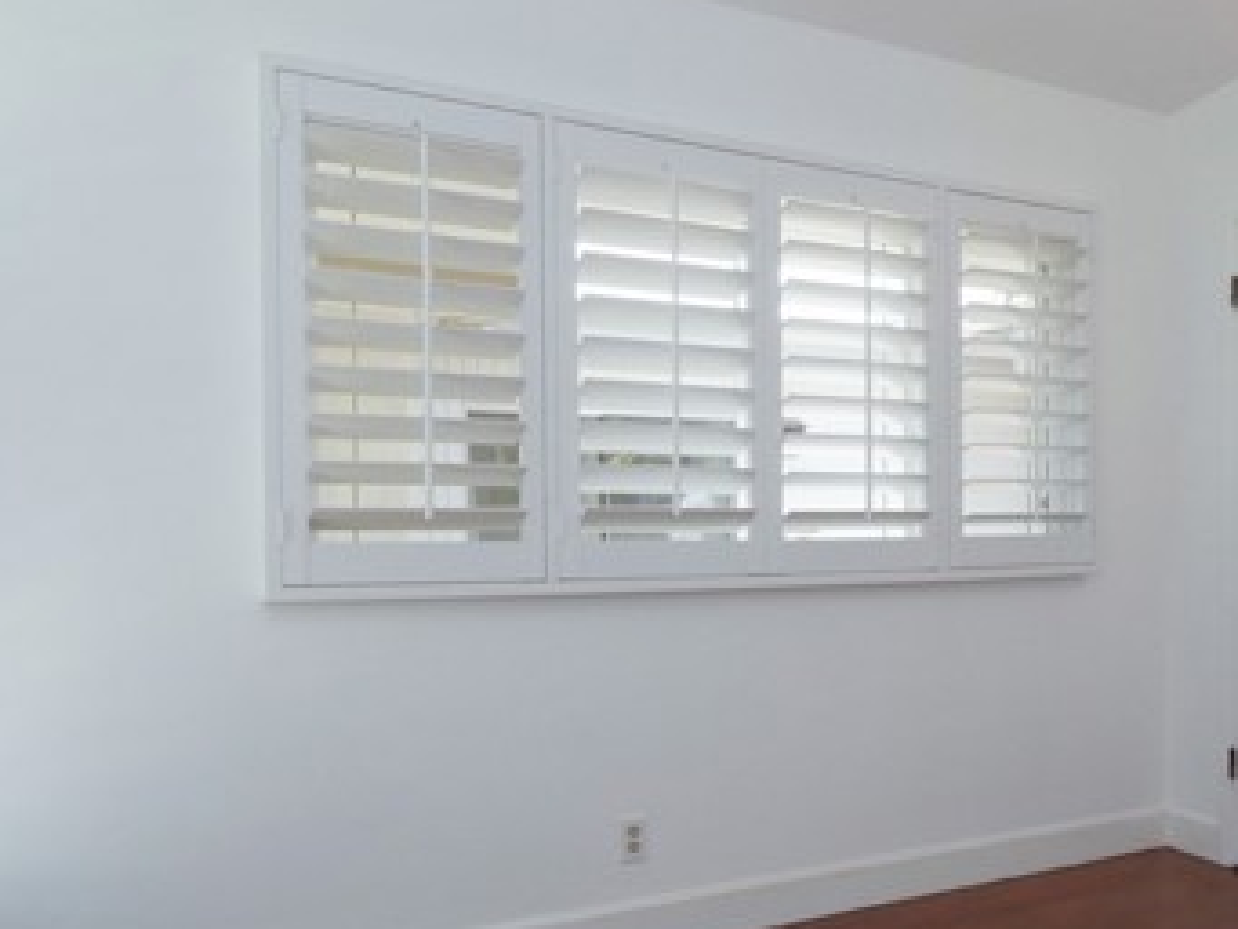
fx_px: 1073
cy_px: 562
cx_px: 777
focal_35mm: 30
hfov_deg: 59.1
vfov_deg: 46.5
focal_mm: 8
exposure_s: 1/80
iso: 1000
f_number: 9
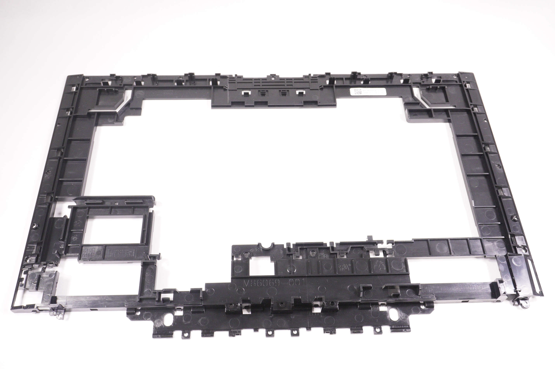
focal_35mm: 34
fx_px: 531
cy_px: 184
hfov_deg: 55.1
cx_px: 278
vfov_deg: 38.3
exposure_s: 1/320
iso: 1600
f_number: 5.6
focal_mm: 23
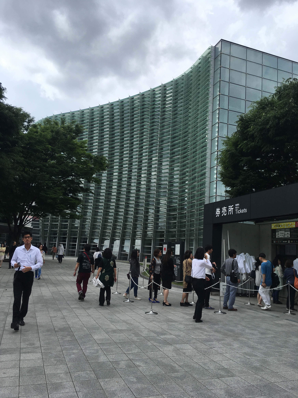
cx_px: 149
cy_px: 199
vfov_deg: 61.7
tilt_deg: +10.0
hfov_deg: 48.2
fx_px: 333
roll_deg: -4.5
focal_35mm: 29
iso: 25
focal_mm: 4.15
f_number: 2.2
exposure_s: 1/1083
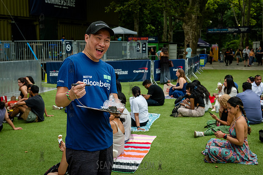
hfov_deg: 43.6
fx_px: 329
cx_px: 127
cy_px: 87
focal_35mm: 45
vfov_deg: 29.9
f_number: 4.5
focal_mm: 42
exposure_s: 1/1250
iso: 1000
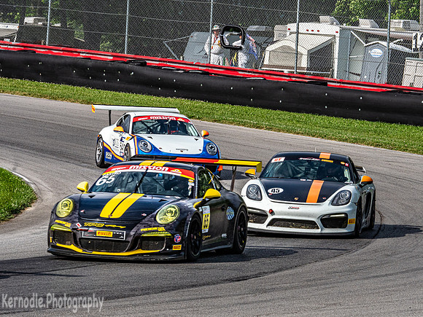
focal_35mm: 300
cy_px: 158
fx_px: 3666
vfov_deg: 5.0
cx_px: 212
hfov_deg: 6.6
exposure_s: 1/500
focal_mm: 150
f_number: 14
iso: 400
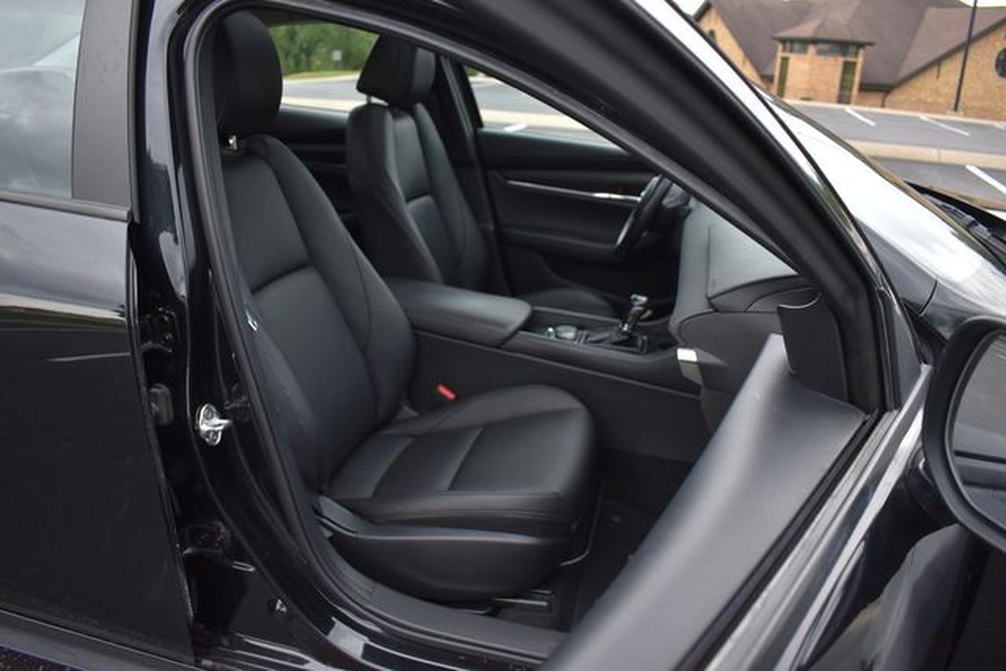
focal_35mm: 27
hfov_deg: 67.4
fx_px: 755
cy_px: 336
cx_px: 503
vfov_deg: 48.0
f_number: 3.5
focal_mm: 18
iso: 560
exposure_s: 1/250
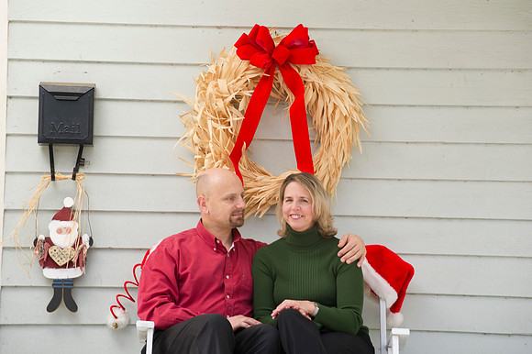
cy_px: 177
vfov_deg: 7.2
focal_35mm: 190
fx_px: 2806
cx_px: 266
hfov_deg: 10.8
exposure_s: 1/100
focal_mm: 190
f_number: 5.6
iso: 200
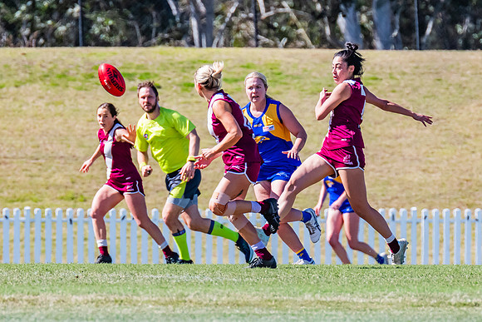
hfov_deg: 2.3
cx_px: 319
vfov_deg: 1.5
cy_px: 188
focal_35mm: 913
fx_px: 12227
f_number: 9
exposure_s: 1/1600
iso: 800
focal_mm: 420
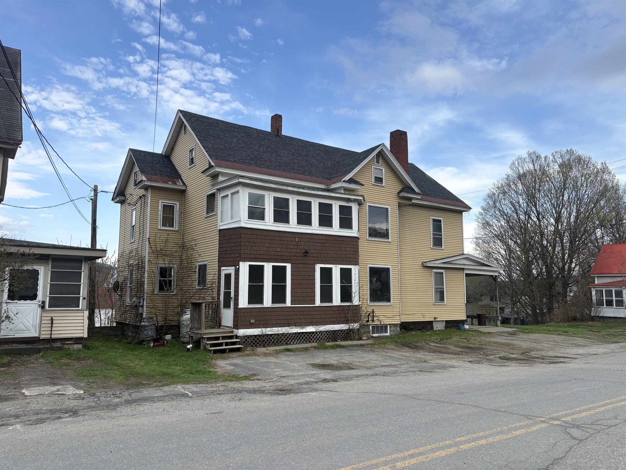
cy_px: 235
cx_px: 313
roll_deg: +0.1
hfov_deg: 67.3
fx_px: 470
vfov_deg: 53.1
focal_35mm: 26
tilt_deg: +6.4
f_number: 1.6
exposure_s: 1/1799
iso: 50
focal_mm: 5.96
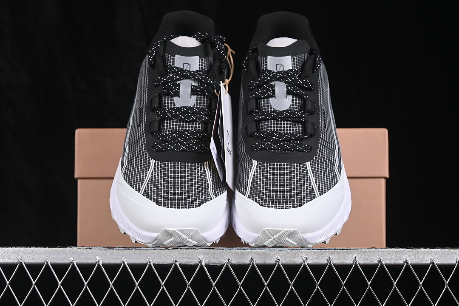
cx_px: 230
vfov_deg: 18.2
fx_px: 956
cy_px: 153
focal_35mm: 75
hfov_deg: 27.0
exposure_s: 1/80
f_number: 7.1
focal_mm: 50
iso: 160
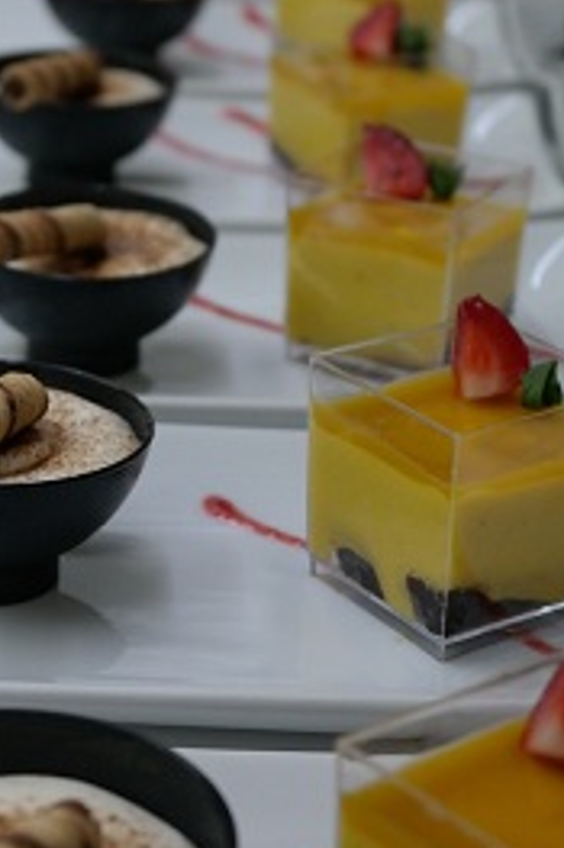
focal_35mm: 105
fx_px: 2471
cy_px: 371
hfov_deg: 13.0
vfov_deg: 19.5
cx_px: 151
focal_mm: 45
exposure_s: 1/80
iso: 1600
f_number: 5
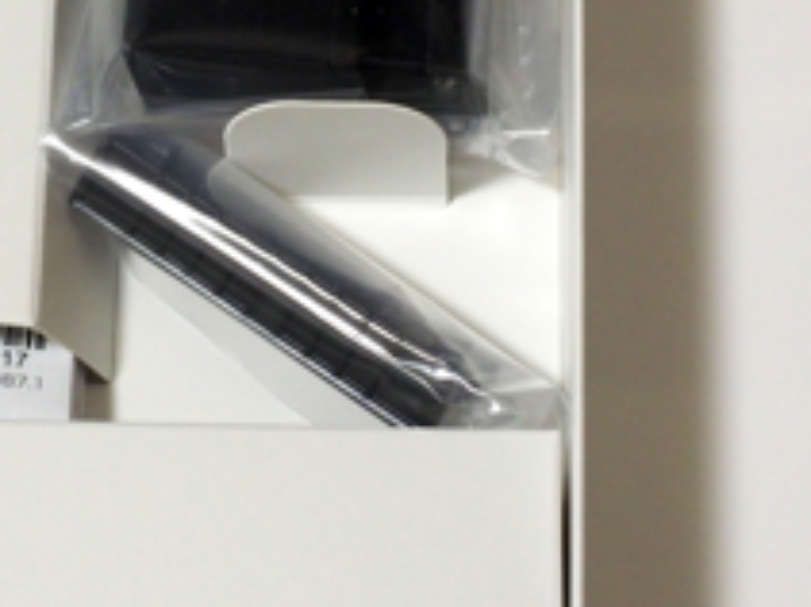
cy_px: 192
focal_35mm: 182
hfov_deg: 10.8
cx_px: 88
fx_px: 4262
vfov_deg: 8.1
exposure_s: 1/30
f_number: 5.6
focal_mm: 40
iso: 1600
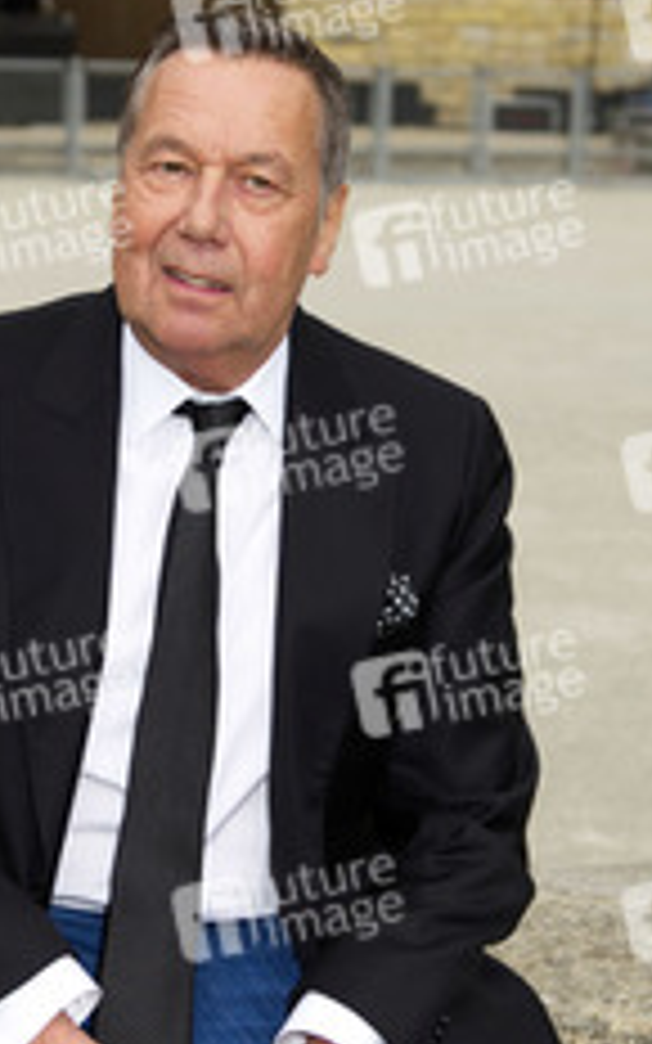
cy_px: 572
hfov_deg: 15.7
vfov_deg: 24.9
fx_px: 2360
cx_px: 346
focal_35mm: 83
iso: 200
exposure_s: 1/200
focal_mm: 42
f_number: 4
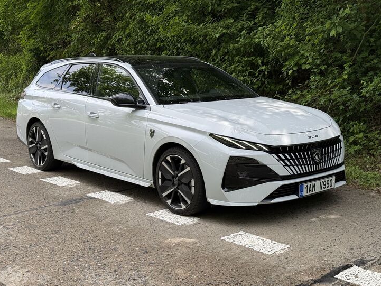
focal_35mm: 49
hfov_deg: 38.9
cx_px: 190
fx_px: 539
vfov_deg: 29.7
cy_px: 143
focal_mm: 6.76
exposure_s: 1/1013
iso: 80
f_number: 1.78
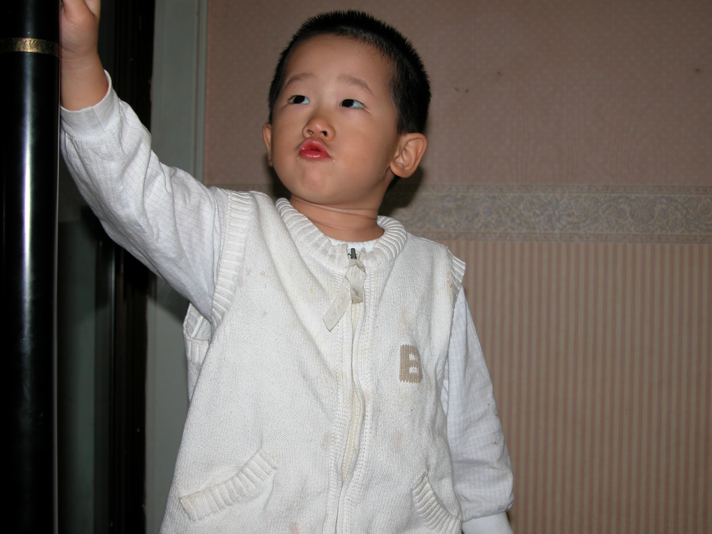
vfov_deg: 32.2
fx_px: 926
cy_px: 267
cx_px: 356
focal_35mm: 45
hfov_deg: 42.1
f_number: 3
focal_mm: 11.6
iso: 100
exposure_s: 1/60
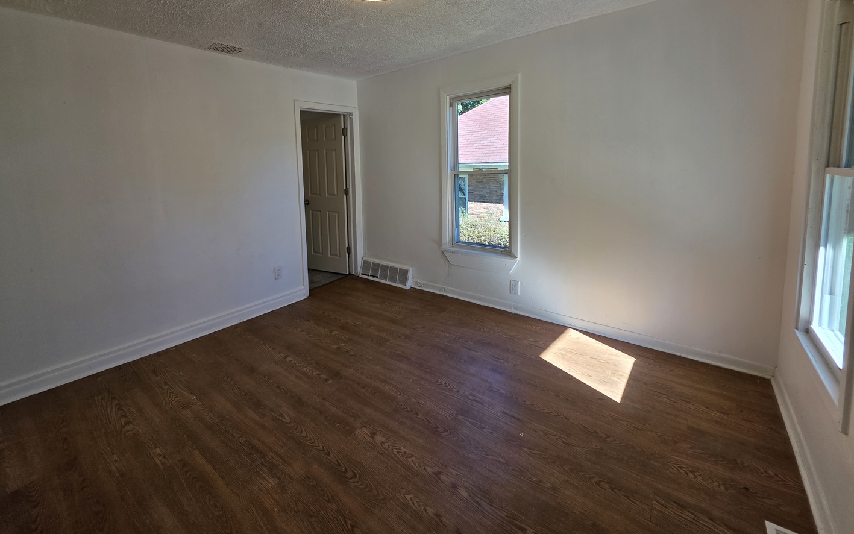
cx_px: 423
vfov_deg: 77.6
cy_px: 209
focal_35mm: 14
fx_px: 326
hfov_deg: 105.3
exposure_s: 1/120
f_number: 1.9
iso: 40
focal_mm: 2.2
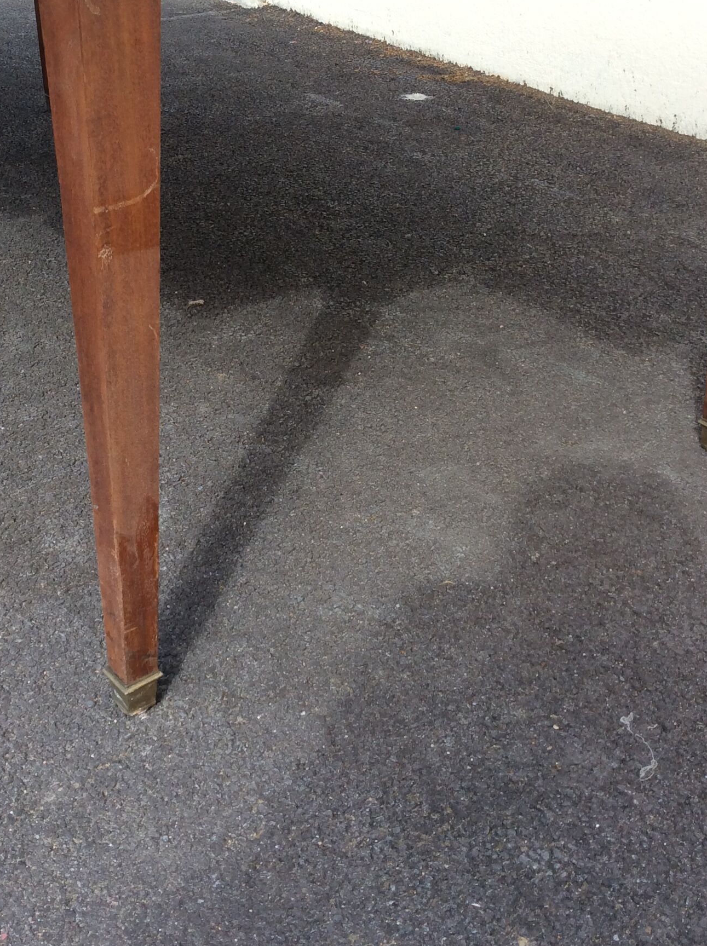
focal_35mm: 48
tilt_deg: -24.4
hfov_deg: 30.0
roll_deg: -1.2
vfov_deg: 39.0
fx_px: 1310
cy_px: 283
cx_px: 244
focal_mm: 3.3
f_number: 2.4
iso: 32
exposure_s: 1/411
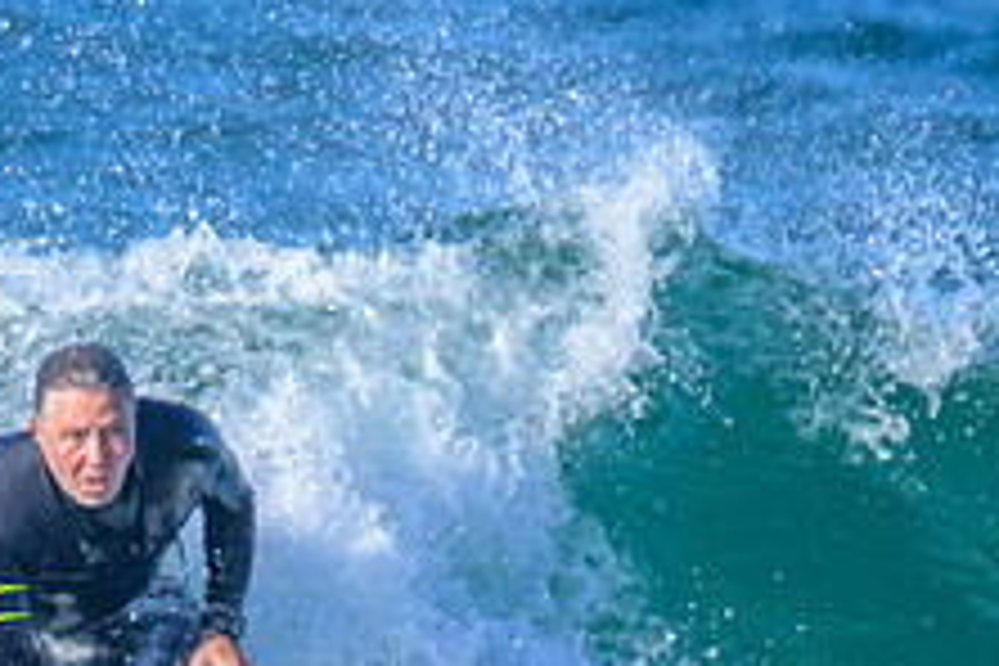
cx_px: -89
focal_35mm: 2869
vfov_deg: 0.5
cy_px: 529
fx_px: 79609
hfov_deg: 0.7
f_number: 11
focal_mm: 800
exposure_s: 1/2000
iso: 2200
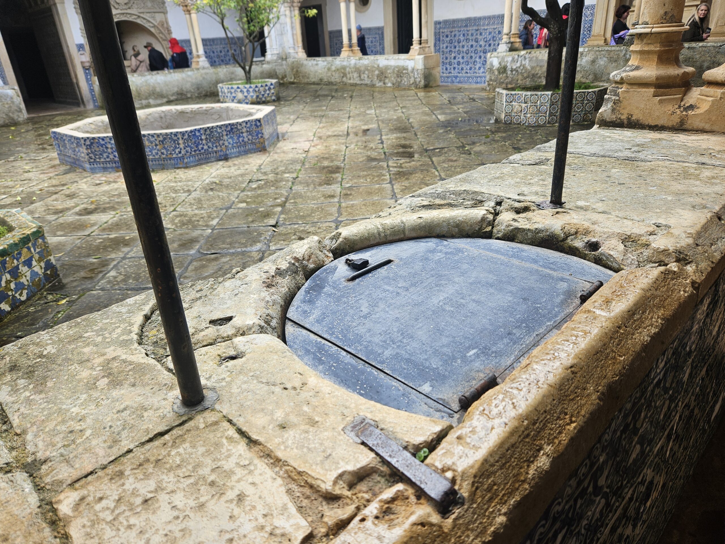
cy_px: 272
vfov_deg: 58.9
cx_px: 362
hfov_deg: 73.9
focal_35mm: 23
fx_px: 482
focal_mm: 5.4
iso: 25
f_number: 1.8
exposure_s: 1/251
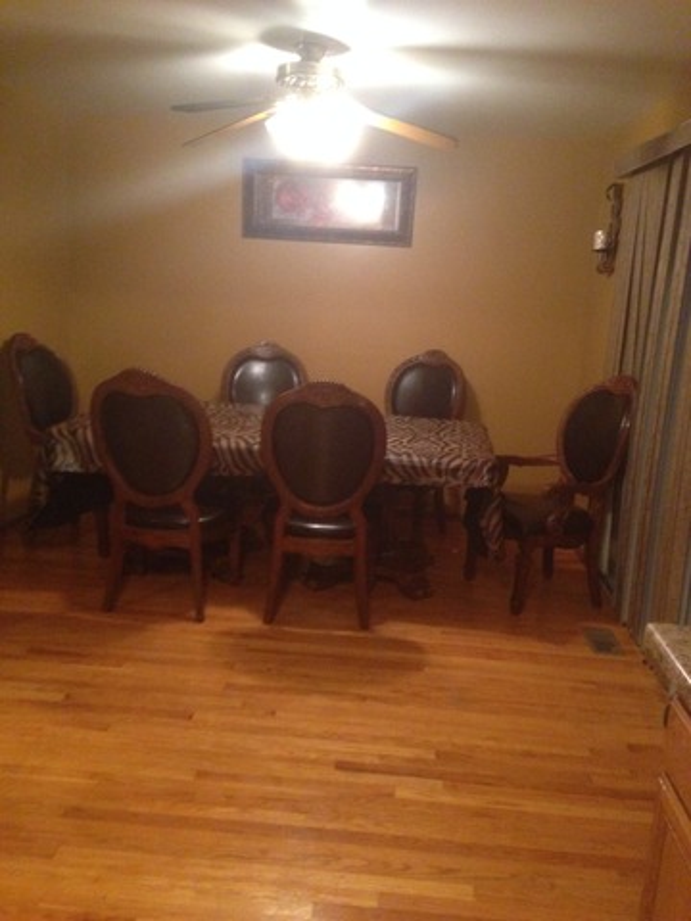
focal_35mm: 33
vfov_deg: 55.4
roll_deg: -1.4
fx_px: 878
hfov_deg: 42.9
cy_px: 460
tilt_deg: -10.7
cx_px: 346
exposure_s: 1/15
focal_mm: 4.12
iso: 500
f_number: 2.4
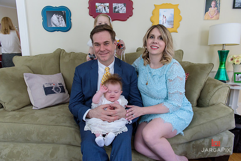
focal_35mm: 24
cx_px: 120
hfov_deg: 73.7
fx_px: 161
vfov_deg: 53.2
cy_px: 80
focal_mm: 24
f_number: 3.2
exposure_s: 1/125
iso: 1600
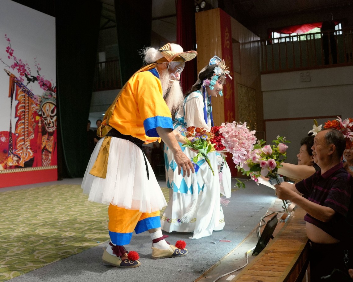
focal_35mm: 31
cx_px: 198
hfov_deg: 57.0
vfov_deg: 47.1
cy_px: 139
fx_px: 324
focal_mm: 27
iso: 640
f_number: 4
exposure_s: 1/160
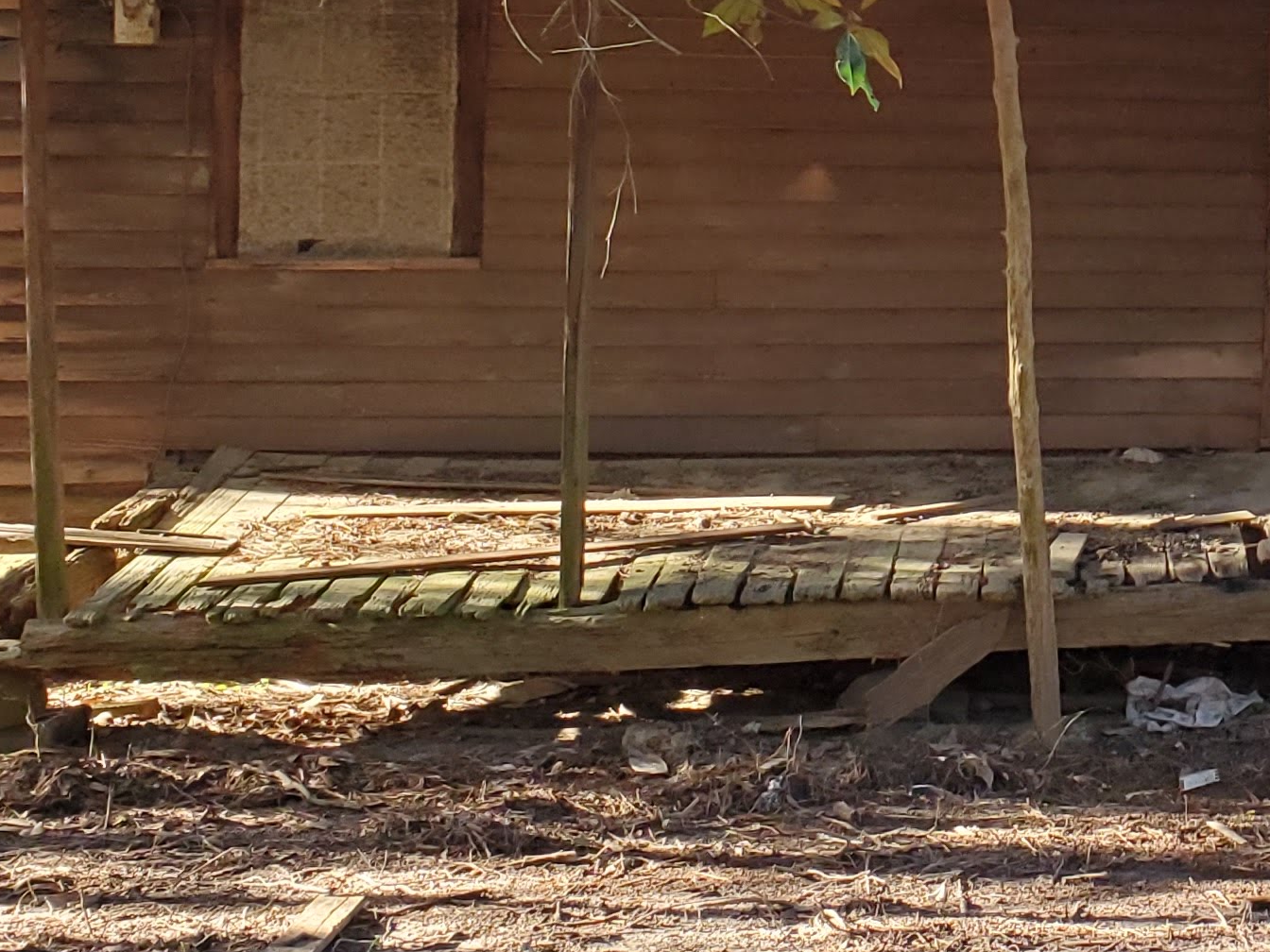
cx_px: 1497
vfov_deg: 18.6
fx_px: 2862
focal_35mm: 78
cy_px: 81
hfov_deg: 23.1
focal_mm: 4.3
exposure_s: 1/110
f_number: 2.4
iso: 200
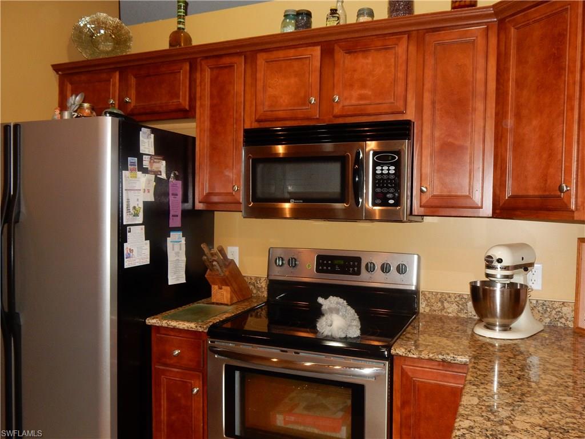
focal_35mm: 30
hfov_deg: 60.0
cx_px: 292
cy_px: 220
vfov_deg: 46.8
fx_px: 507
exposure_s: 1/30
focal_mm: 5.4
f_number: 4
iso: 280
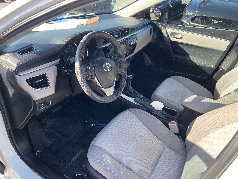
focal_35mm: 26
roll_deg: -2.8
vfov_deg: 53.1
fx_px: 179
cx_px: 119
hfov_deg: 67.3
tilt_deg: -29.4
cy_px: 90
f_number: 1.8
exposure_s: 1/199
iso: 32
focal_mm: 4.25
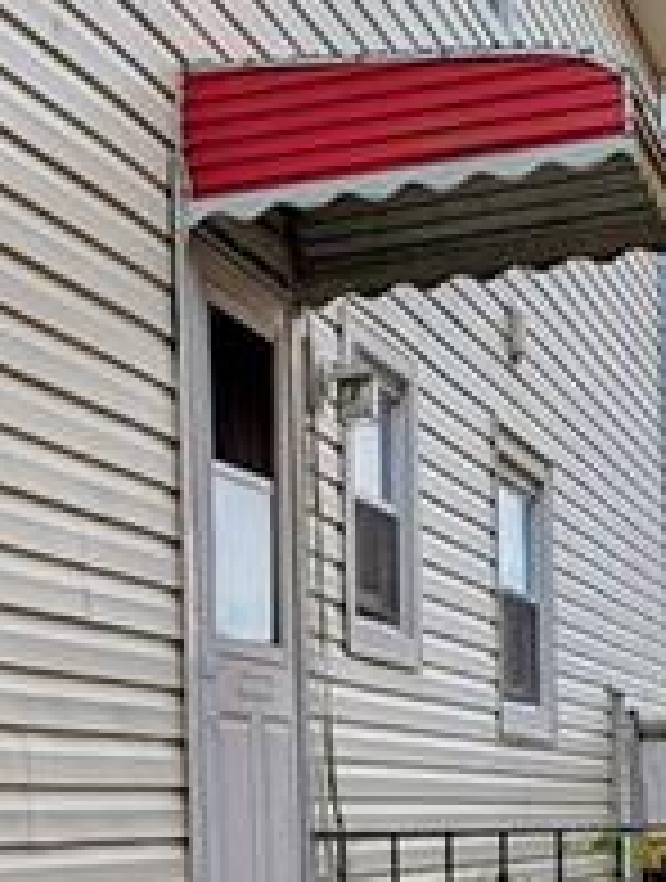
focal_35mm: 94
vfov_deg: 20.1
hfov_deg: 15.1
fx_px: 2401
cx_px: -184
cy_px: 891
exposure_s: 1/1280
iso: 20
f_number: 1.68
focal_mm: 6.9
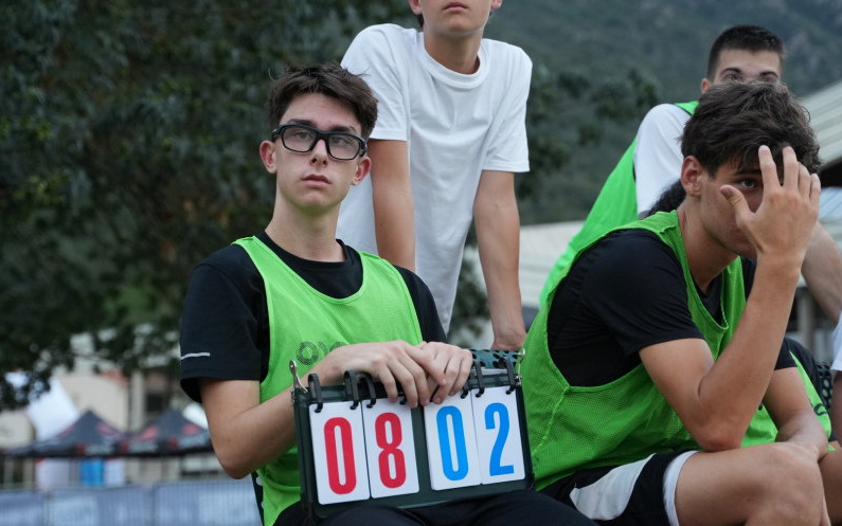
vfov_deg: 16.3
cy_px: 277
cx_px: 422
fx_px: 1836
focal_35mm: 80
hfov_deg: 25.8
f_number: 2.8
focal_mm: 52
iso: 1600
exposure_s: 1/640
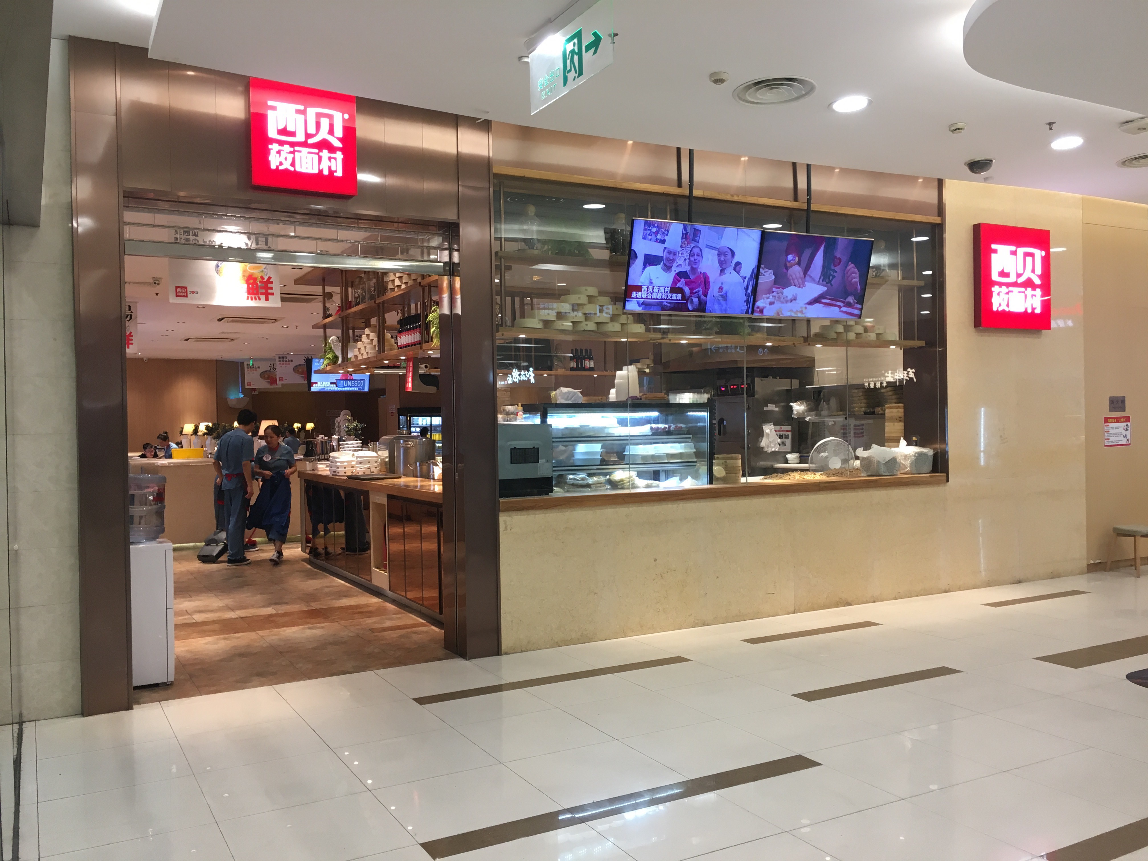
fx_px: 962
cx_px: 574
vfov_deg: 48.2
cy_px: 430
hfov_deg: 61.7
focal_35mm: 29
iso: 80
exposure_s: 1/33
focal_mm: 4.15
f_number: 2.2
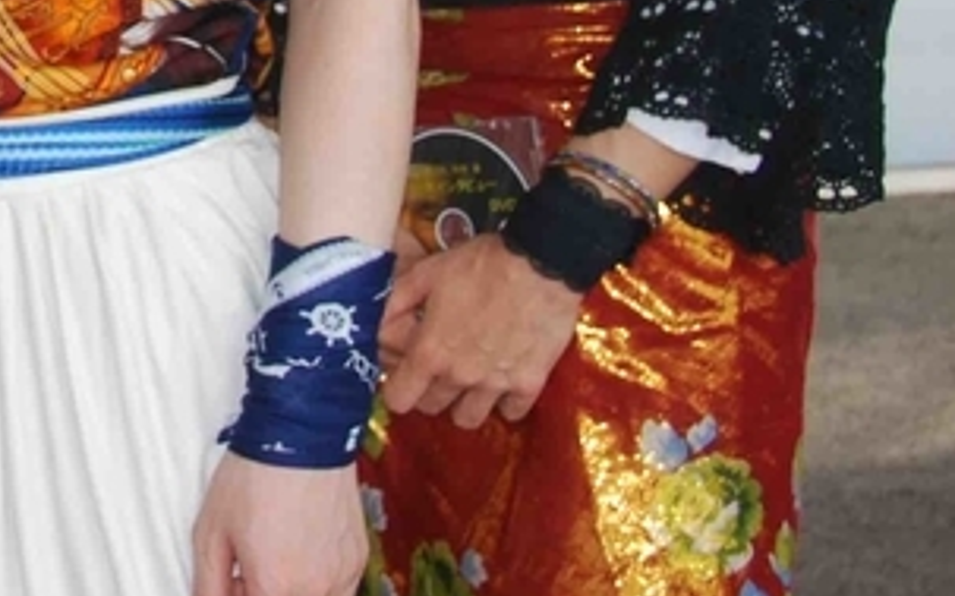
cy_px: -437
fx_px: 4579
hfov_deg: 11.3
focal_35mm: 176
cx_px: -567
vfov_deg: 7.3
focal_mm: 29
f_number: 4.2
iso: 100
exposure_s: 1/200
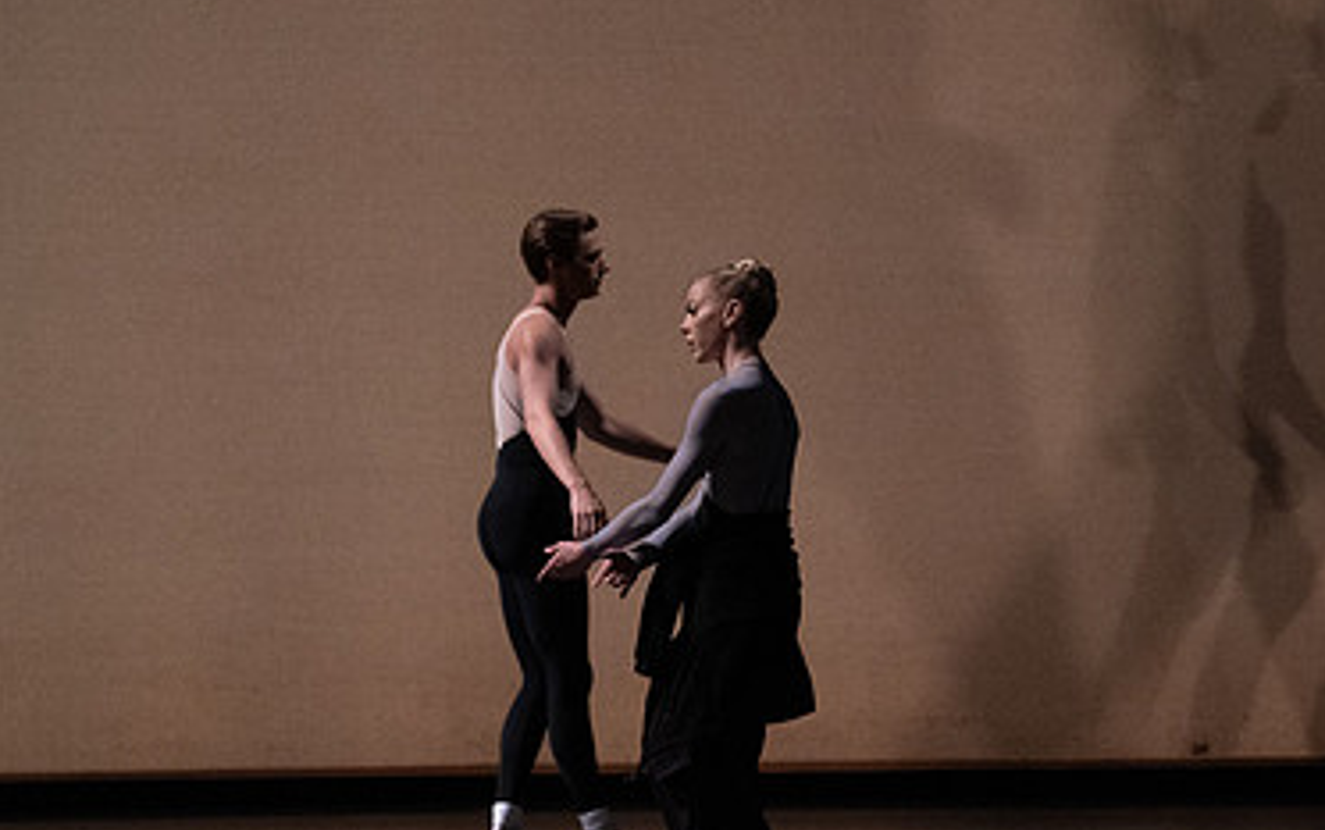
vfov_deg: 4.2
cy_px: 433
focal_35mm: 313
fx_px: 11309
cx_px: 937
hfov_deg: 6.7
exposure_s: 1/500
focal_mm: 197
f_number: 6.3
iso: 12800
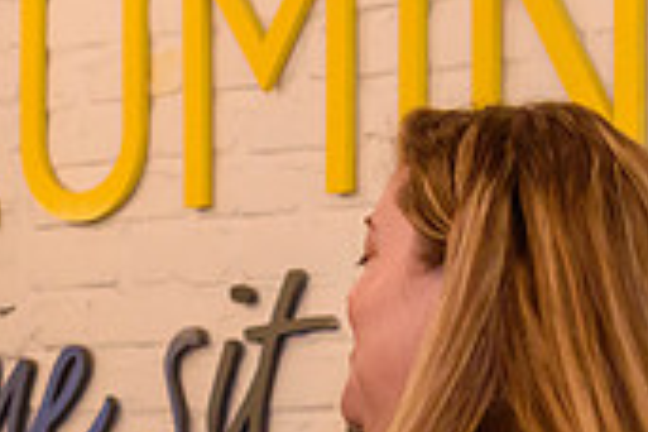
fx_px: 4392
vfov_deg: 5.6
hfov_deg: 8.4
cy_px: 513
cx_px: 8
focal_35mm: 244
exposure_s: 1/60
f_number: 5.3
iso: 1600
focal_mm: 48
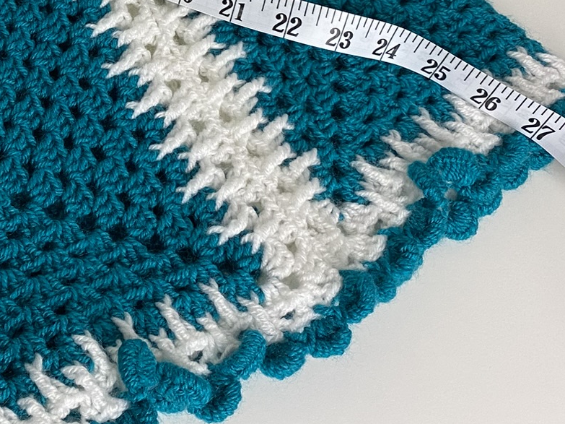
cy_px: -53
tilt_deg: -56.7
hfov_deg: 26.6
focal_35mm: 68
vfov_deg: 20.5
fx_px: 1110
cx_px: -38
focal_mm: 4.25
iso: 80
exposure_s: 1/50
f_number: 1.8
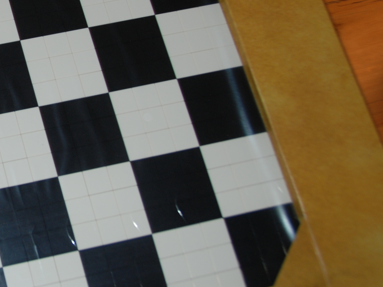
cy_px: 82
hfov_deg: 25.0
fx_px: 774
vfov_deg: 20.9
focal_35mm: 70
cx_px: -79
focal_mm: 20
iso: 200
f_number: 3.8
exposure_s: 1/60
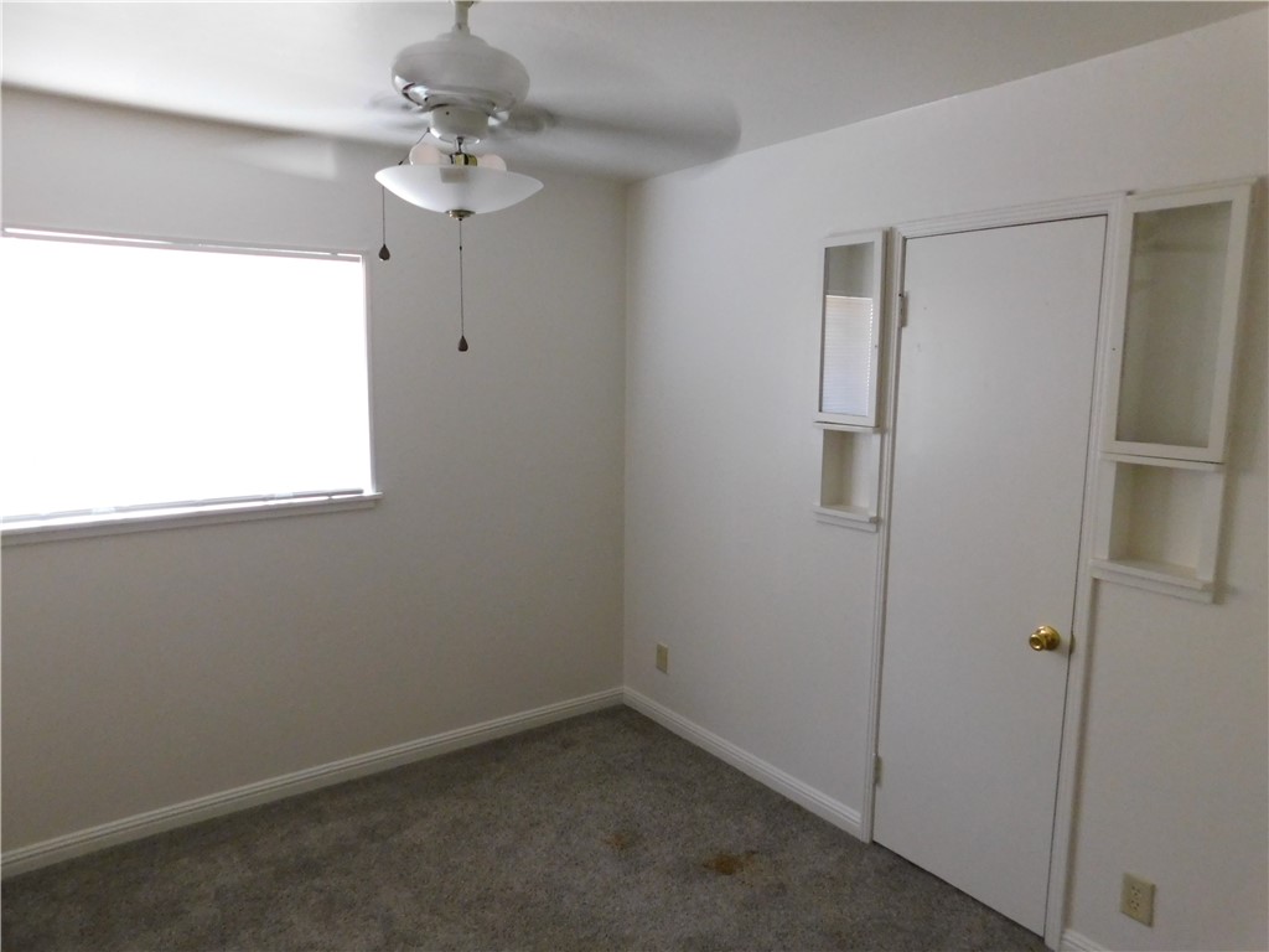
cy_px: 476
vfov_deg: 58.9
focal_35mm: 23
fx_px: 843
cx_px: 634
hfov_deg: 73.9
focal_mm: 4
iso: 560
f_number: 3
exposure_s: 1/8
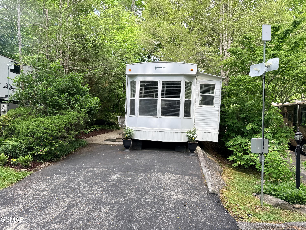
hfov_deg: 71.6
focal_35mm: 24
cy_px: 115
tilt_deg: -0.7
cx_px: 153
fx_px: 212
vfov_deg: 56.8
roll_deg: -0.6
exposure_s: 1/702
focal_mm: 6.76
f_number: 1.78
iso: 80
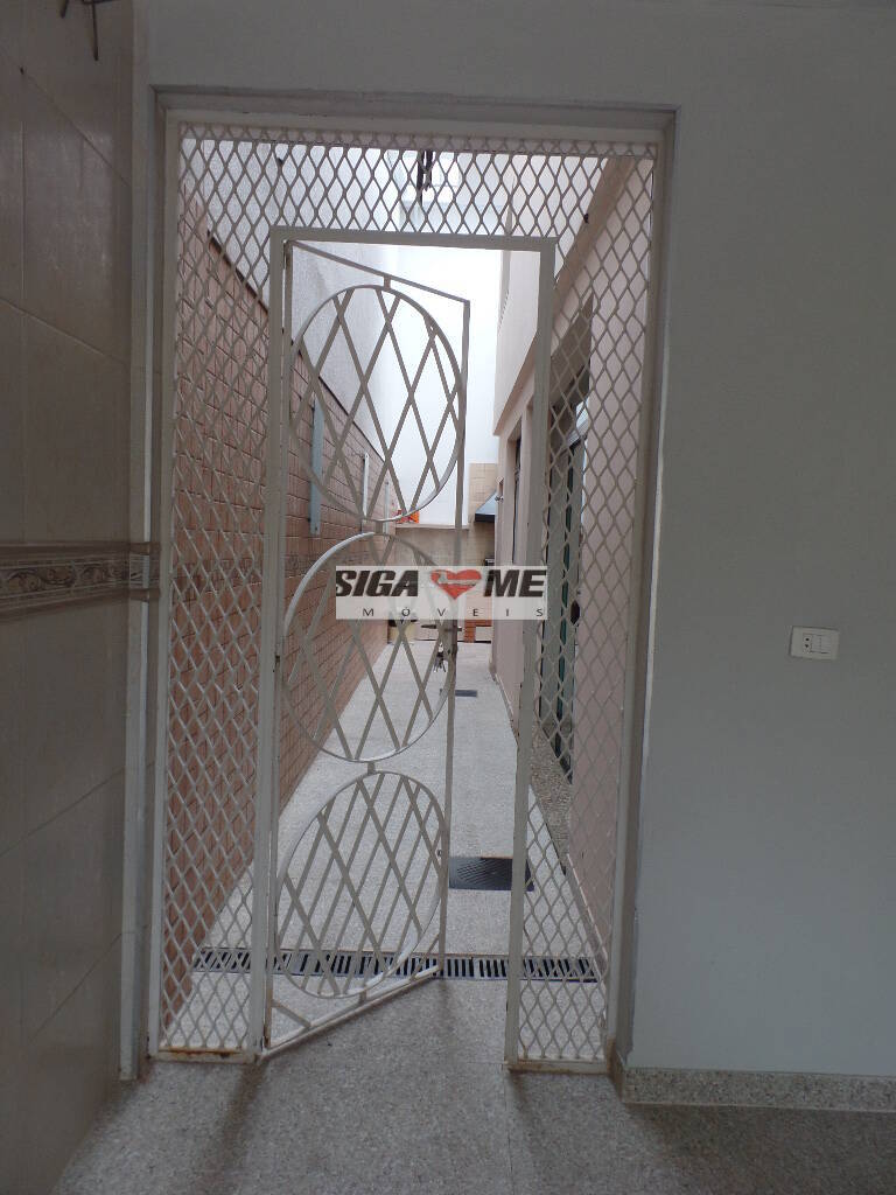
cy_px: 598
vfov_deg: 73.9
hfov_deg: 58.9
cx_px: 448
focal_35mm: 23
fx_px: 794
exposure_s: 1/60
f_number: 3.2
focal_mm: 4.1
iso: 80
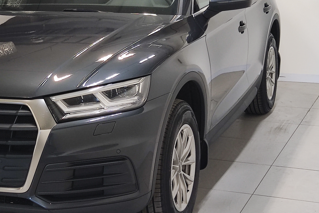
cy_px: 88
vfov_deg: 16.6
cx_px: 73
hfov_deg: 24.4
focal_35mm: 82
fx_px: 727
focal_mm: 4.74
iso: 237
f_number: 1.79
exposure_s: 1/50
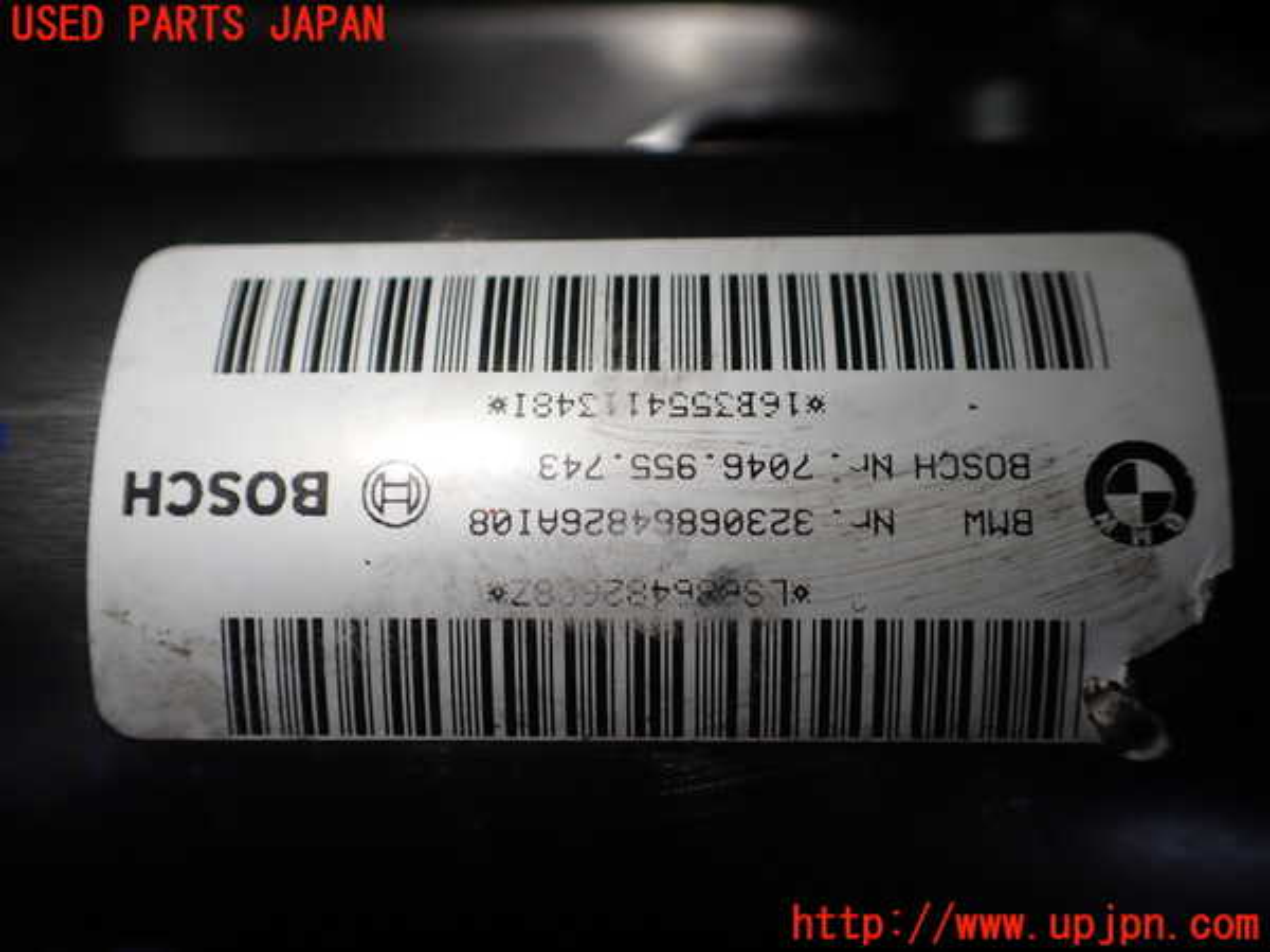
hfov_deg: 60.0
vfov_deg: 46.8
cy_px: 476
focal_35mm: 30
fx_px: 1101
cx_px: 635
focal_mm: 5.4
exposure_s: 1/200
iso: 100
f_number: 2.3
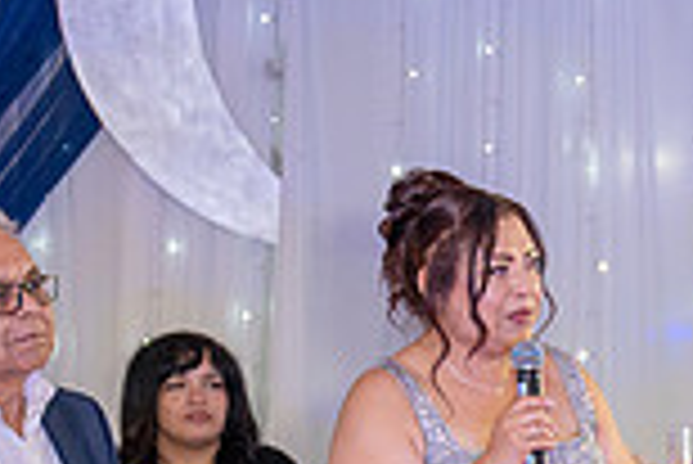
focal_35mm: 200
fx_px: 3854
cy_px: 786
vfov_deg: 6.7
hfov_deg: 10.0
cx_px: 954
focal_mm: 53
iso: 1250
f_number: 2.8
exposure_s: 1/200
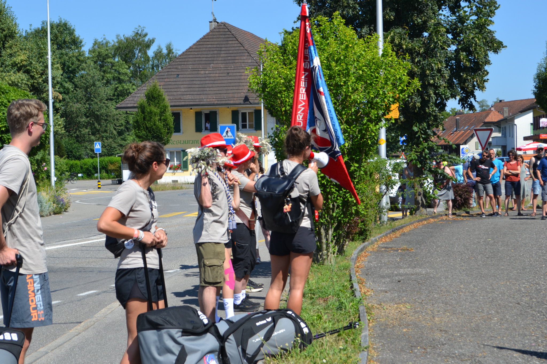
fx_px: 1025
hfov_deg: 29.9
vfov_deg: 20.2
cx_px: 274
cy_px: 182
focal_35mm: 68
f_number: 8
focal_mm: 45
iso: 100
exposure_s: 1/250
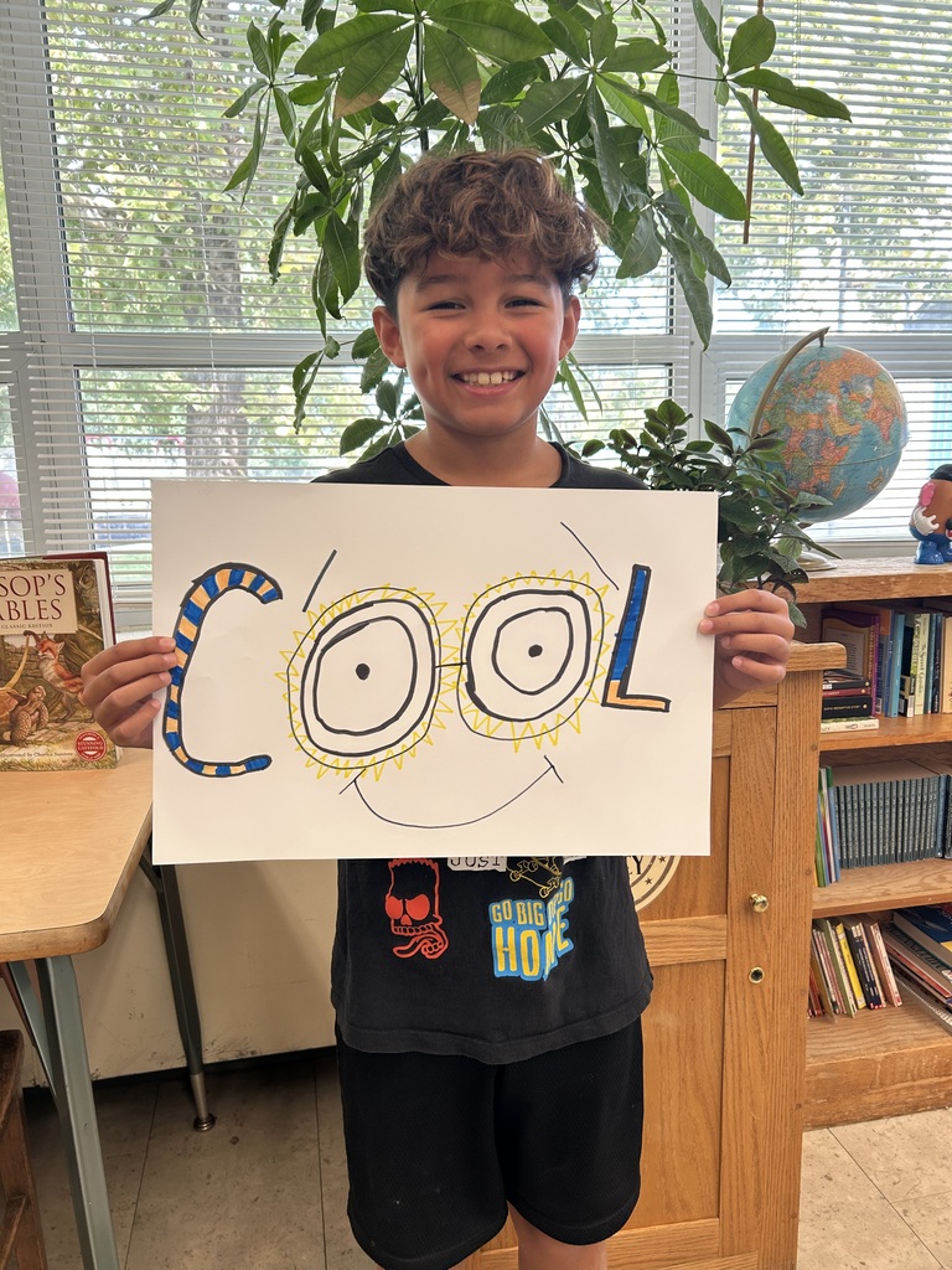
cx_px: 476
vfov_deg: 67.3
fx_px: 953
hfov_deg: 53.1
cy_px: 635
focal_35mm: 26
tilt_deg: -12.0
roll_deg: +0.1
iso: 64
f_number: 1.5
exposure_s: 1/121
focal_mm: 5.7
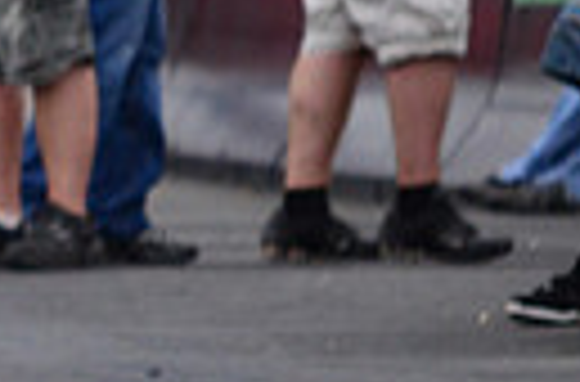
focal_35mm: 1078
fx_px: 17305
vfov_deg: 1.3
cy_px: 121
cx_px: -710
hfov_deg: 1.9
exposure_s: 1/2000
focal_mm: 160
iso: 1000
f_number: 5.6
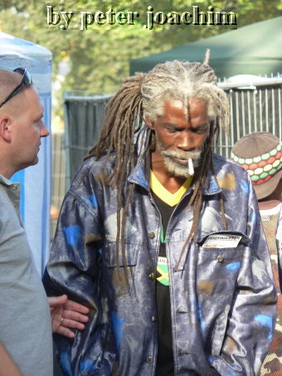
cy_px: 188
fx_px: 3431
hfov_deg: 4.7
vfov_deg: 6.3
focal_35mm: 316
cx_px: 141
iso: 64
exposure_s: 1/125
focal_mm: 54.2
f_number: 3.6
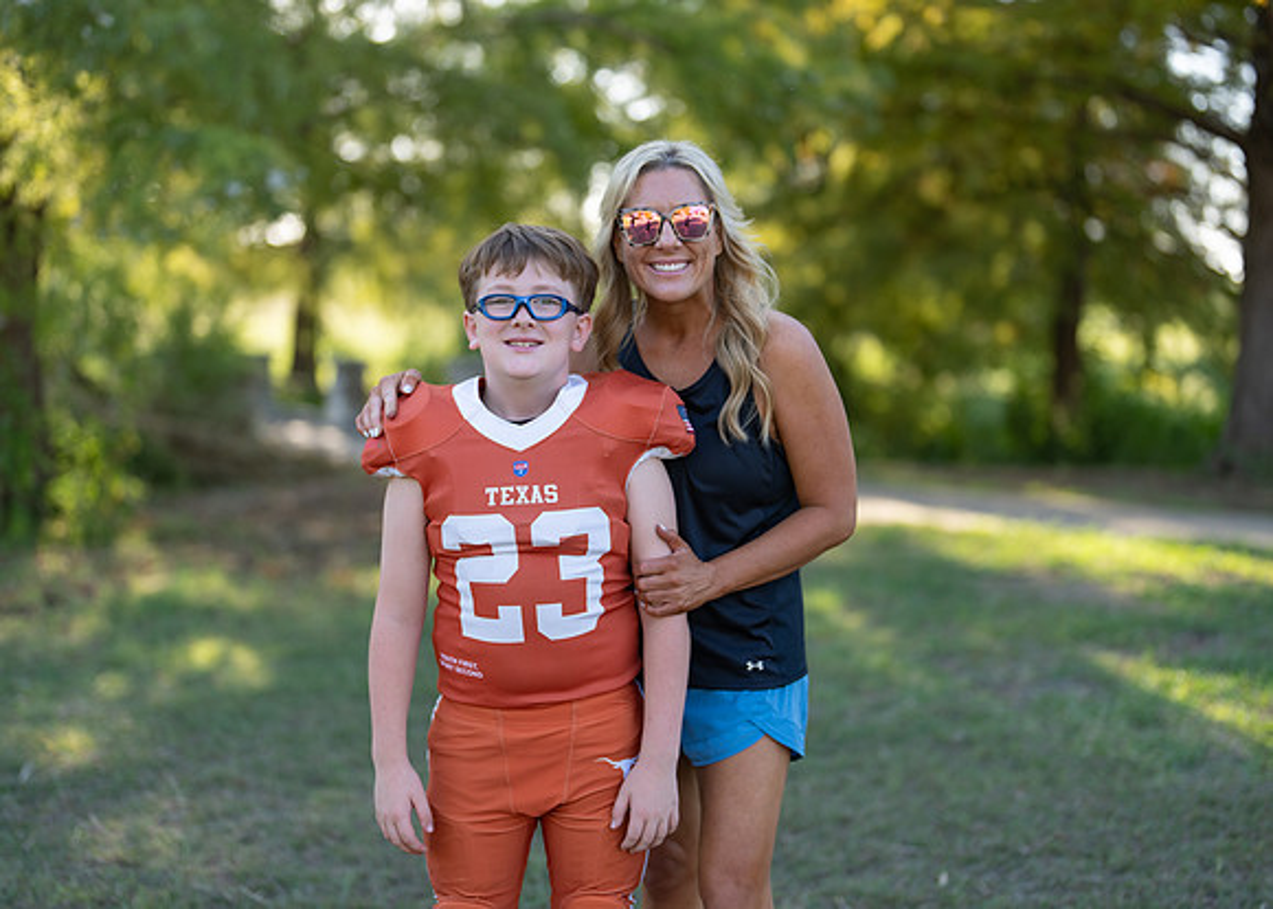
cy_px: 454
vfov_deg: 27.0
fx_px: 1894
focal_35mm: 52
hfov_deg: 37.2
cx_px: 636
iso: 100
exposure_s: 1/1250
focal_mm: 50
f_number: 1.2
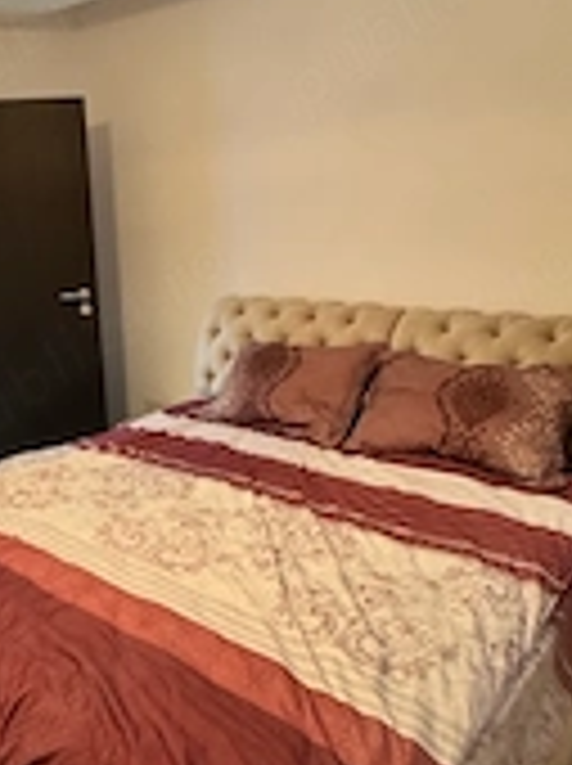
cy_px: 405
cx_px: 171
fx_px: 729
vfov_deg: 55.4
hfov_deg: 42.0
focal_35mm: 33
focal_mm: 2.22
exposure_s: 1/50
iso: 320
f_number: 2.2
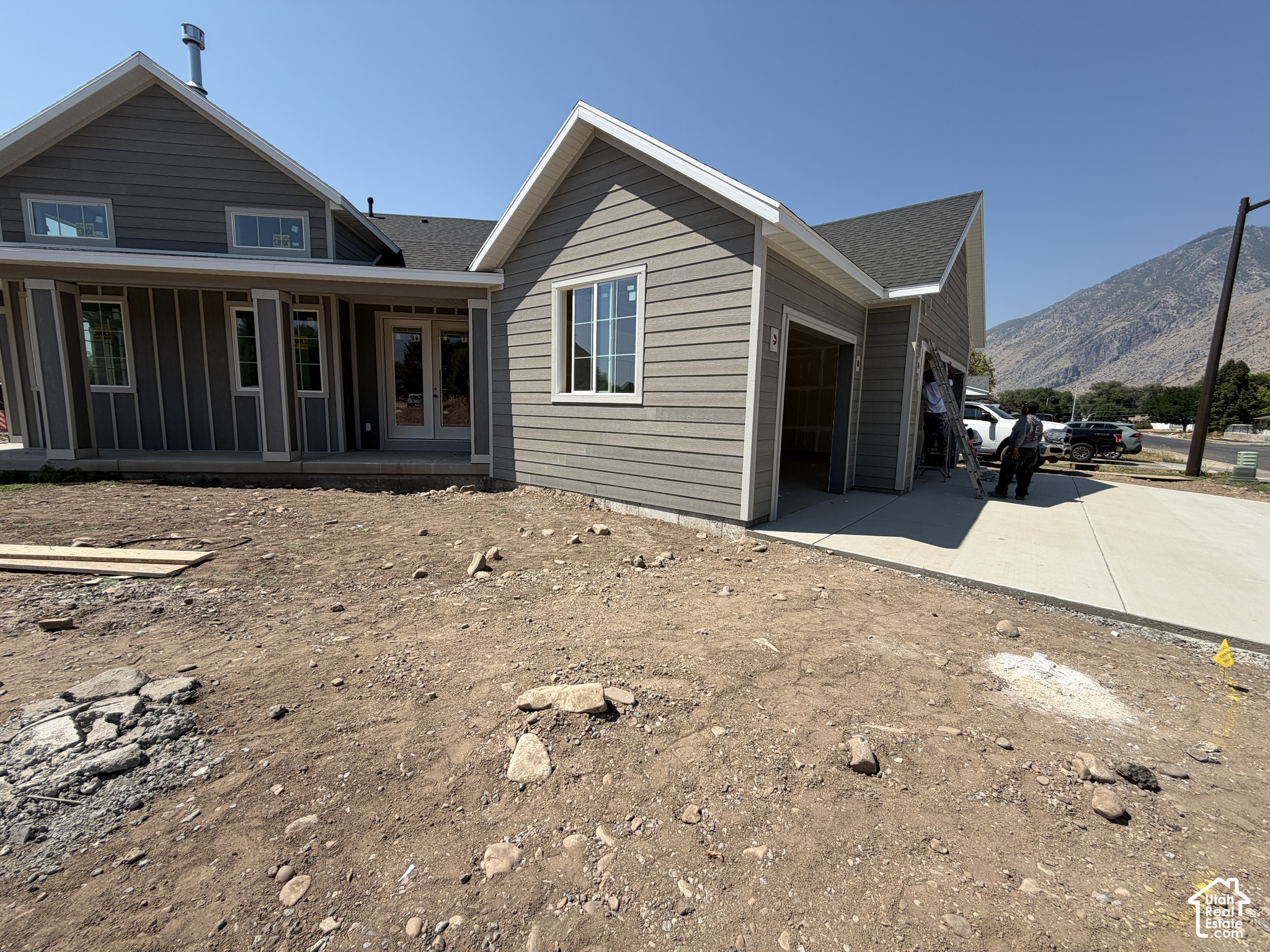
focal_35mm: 14
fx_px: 514
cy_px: 476
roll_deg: -1.0
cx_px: 635
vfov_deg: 85.7
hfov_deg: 102.1
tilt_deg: -6.9
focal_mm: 2.22
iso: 20
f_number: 2.2
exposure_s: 1/955
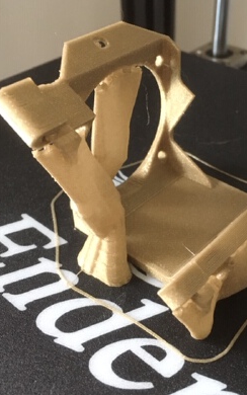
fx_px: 452
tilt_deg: -38.5
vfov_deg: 47.2
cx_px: 161
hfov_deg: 30.4
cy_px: 194
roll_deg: -1.0
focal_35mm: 42
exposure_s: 1/17
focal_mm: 4.15
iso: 250
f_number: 2.2
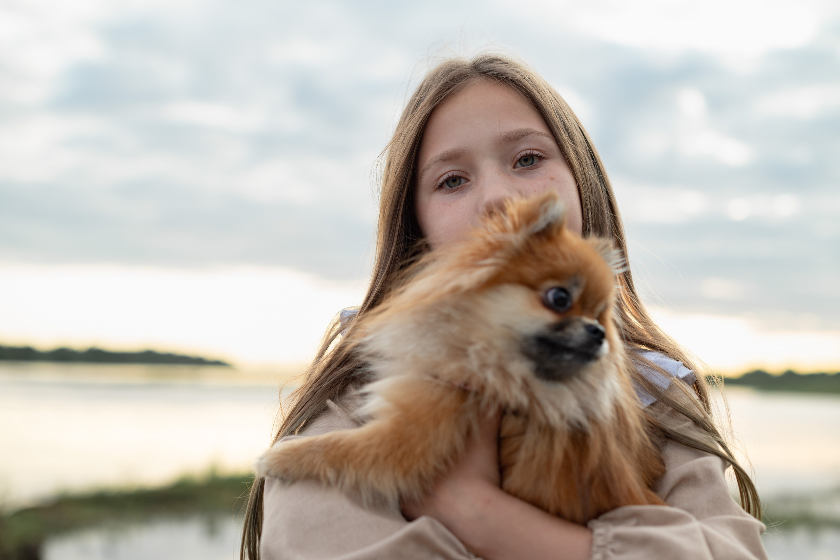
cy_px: 280
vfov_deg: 27.0
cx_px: 420
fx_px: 1167
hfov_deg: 39.6
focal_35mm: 50
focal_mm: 50
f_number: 3.2
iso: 160
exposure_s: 1/400
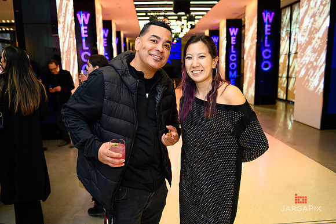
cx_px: 168
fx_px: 261
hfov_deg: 65.5
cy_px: 112
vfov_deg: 46.4
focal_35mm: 28
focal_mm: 28
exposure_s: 1/200
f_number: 3.2
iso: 800
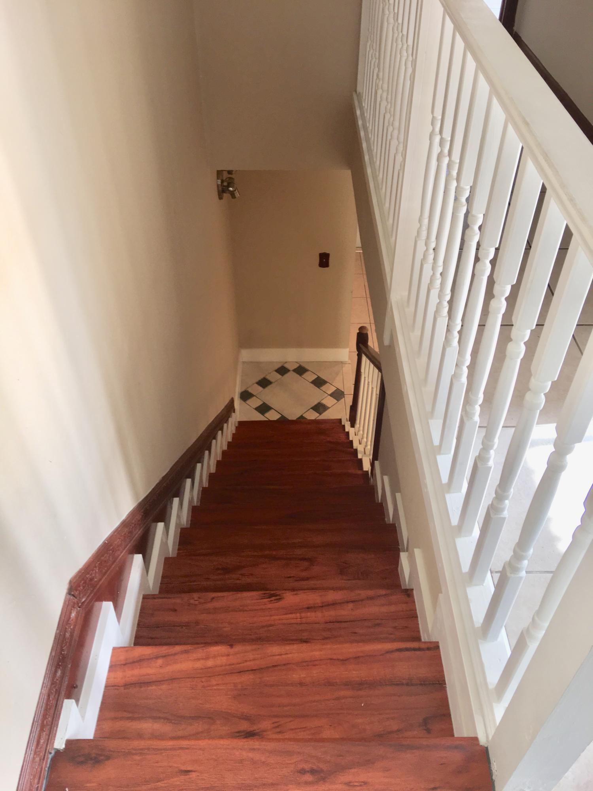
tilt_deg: -41.4
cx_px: 296
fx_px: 662
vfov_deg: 61.7
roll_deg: +0.2
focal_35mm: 29
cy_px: 396
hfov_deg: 48.2
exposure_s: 1/34
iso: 25
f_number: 2.2
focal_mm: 4.15
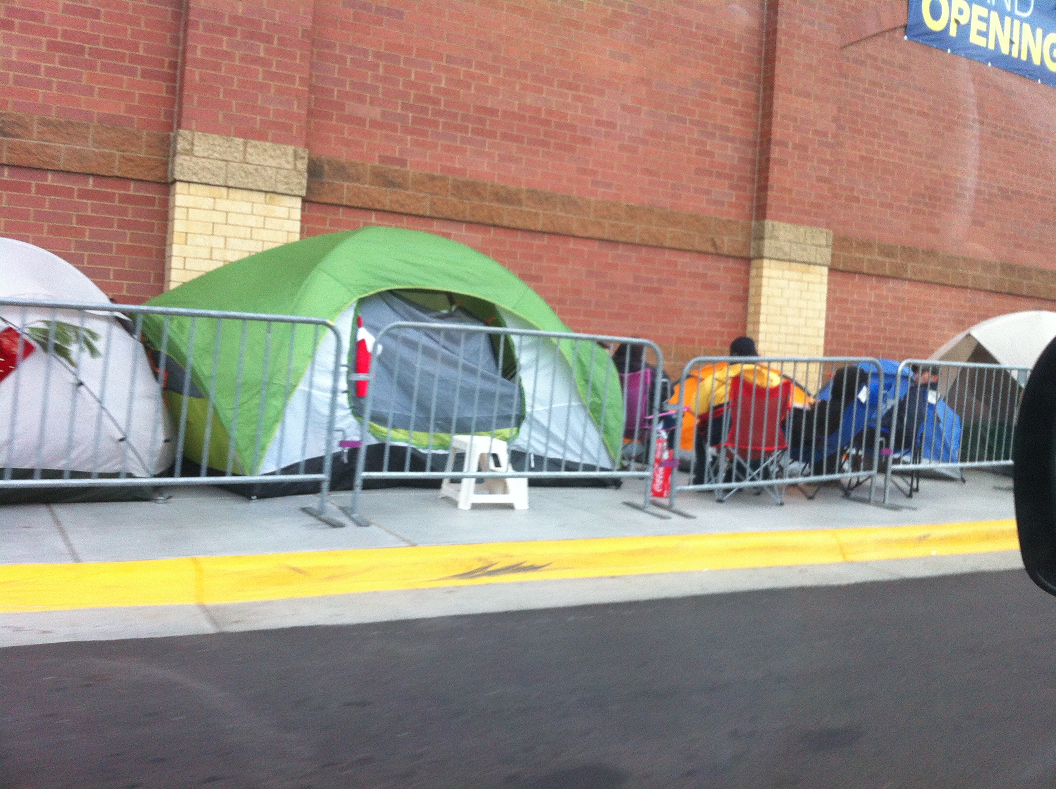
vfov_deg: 40.6
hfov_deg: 52.7
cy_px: 394
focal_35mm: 35
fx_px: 1066
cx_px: 528
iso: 100
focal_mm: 3.85
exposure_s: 1/120
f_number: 2.8
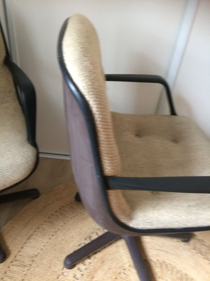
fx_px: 235
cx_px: 105
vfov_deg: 61.7
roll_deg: -9.9
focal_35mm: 29
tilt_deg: -39.7
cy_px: 140
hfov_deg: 48.2
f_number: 2.2
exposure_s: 1/33
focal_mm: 4.15
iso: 200
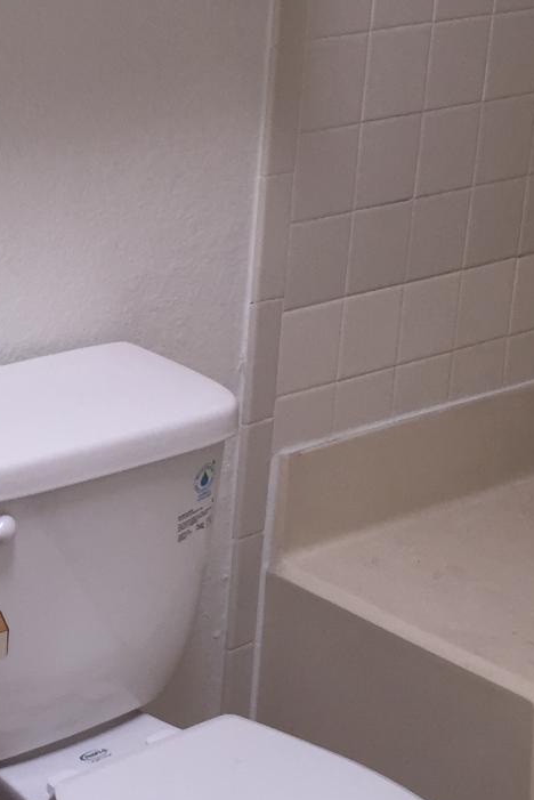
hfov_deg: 15.1
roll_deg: -0.6
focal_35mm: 86
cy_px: 365
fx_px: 1911
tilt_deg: -19.0
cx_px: -184
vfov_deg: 23.6
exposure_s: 1/120
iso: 50
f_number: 2.2
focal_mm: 4.15
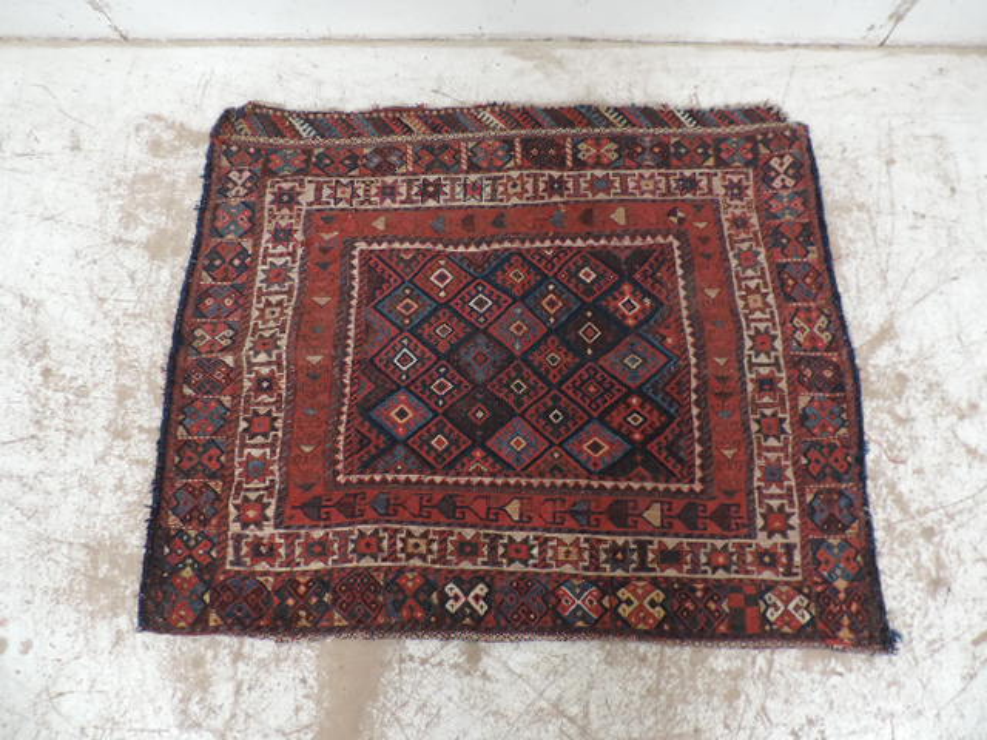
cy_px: 370
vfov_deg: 56.8
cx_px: 494
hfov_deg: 71.6
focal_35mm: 24
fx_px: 684
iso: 720
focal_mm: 4.3
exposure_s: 1/8
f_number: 3
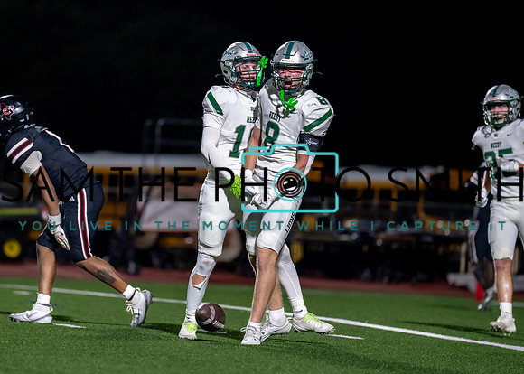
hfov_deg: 8.1
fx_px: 3692
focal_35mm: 248
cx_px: 213
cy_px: 185
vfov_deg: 5.8
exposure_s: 1/1250
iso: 3200
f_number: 2.8
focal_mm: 200
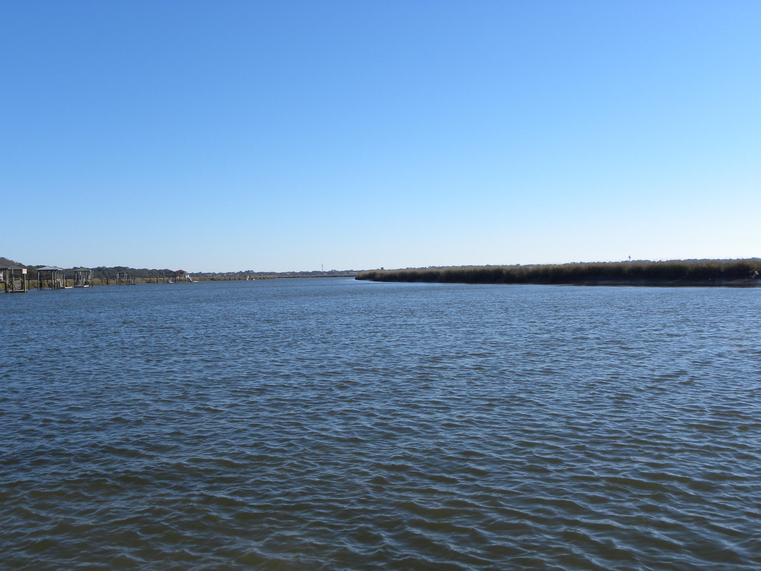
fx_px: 813
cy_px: 286
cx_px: 380
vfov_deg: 38.7
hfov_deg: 50.1
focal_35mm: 37
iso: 64
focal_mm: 6.6
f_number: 5.6
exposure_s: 1/340
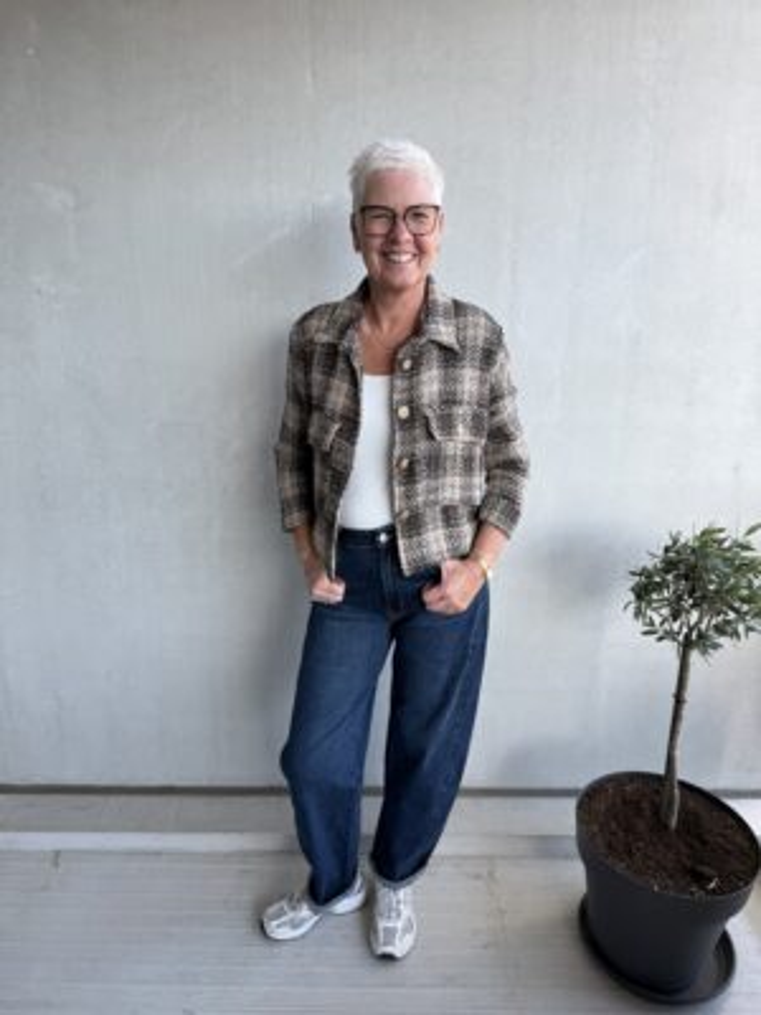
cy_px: 508
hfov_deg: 56.8
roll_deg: -2.2
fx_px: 703
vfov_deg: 71.6
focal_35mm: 24
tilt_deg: -16.0
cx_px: 380
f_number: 1.78
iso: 80
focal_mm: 6.76
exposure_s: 1/459
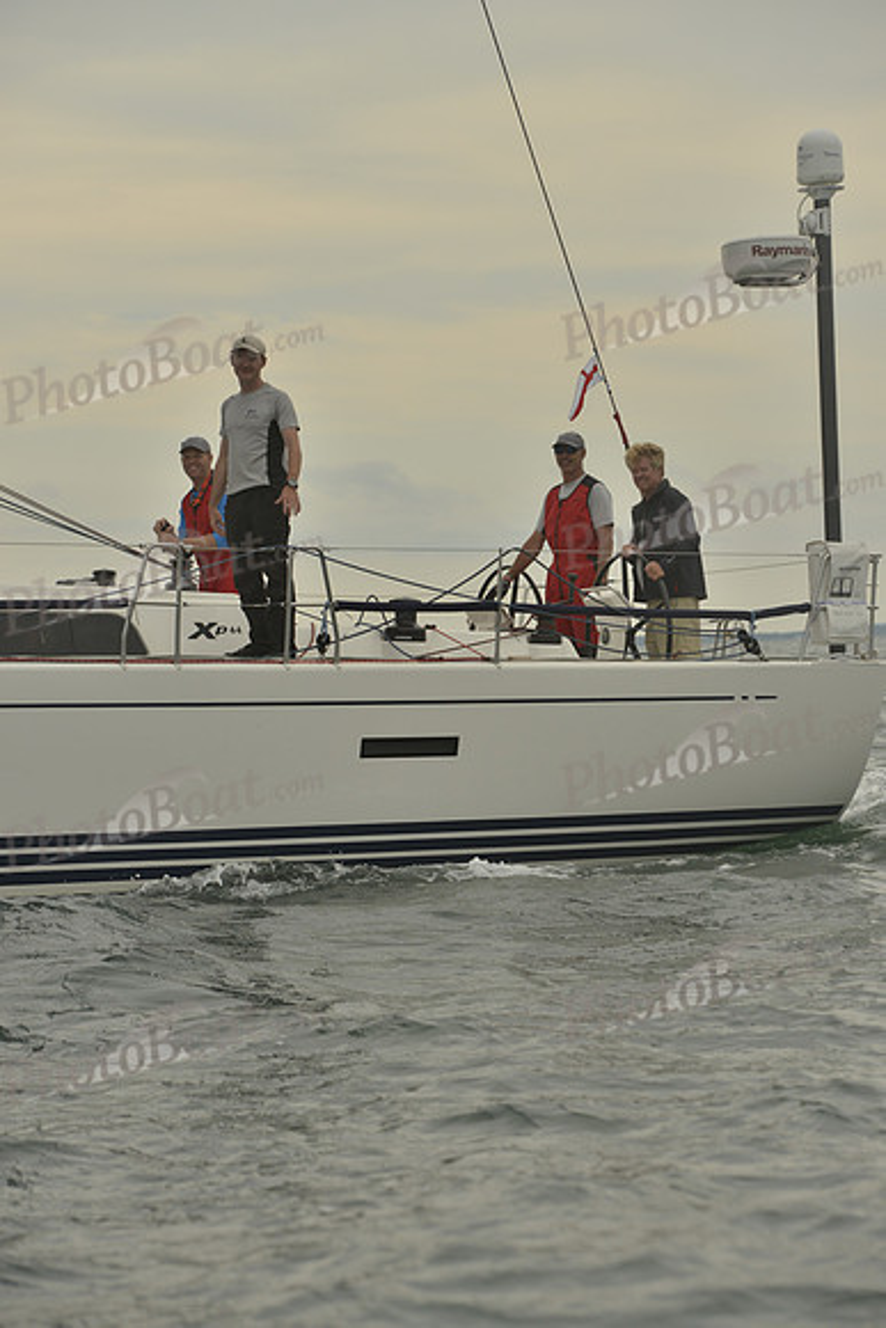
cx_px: 443
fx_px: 4058
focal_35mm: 110
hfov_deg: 12.5
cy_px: 664
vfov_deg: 18.6
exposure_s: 1/1250
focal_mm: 110
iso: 400
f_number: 5.6
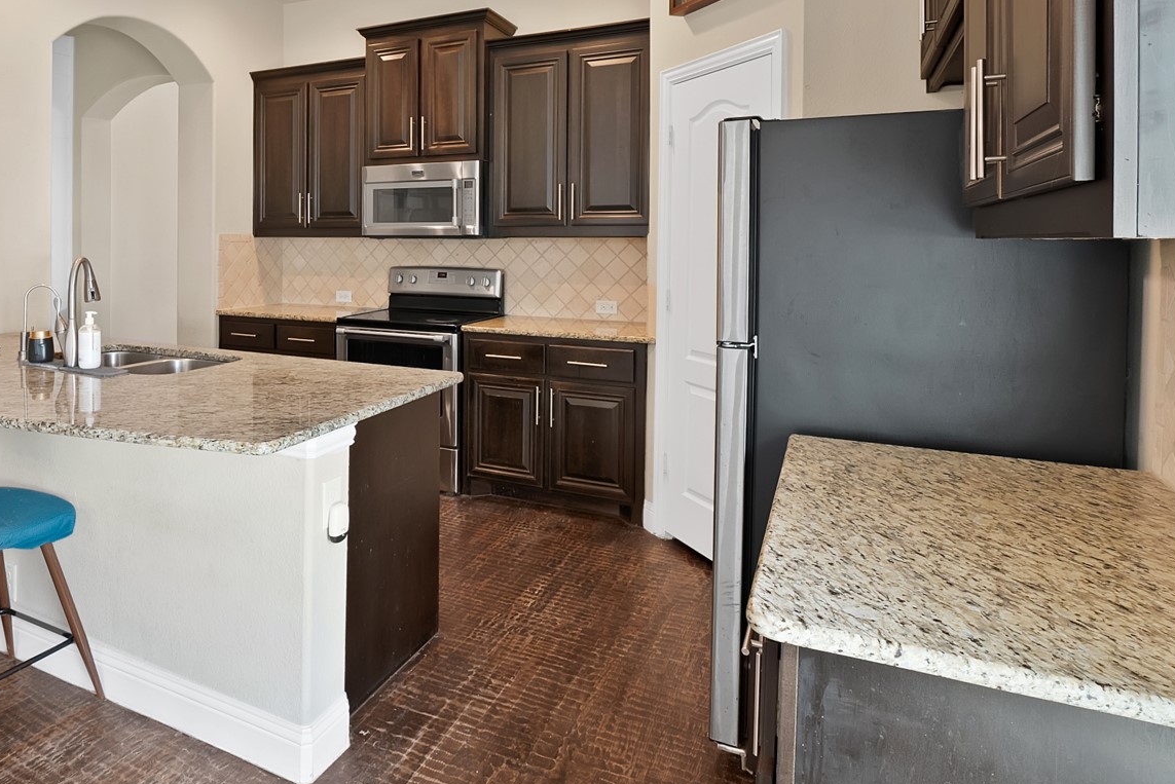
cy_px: 209
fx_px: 686
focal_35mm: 21
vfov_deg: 56.9
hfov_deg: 79.4
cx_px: 425
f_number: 9
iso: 640
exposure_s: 1/1.25
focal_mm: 12
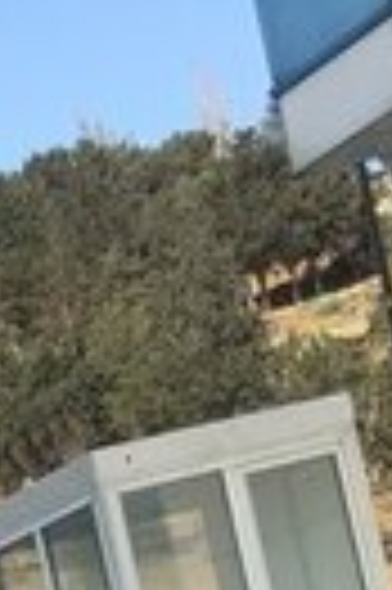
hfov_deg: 8.2
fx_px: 2489
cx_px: -590
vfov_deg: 12.3
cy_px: 1101
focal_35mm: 152
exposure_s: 1/810
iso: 25
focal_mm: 4.15
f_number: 2.2
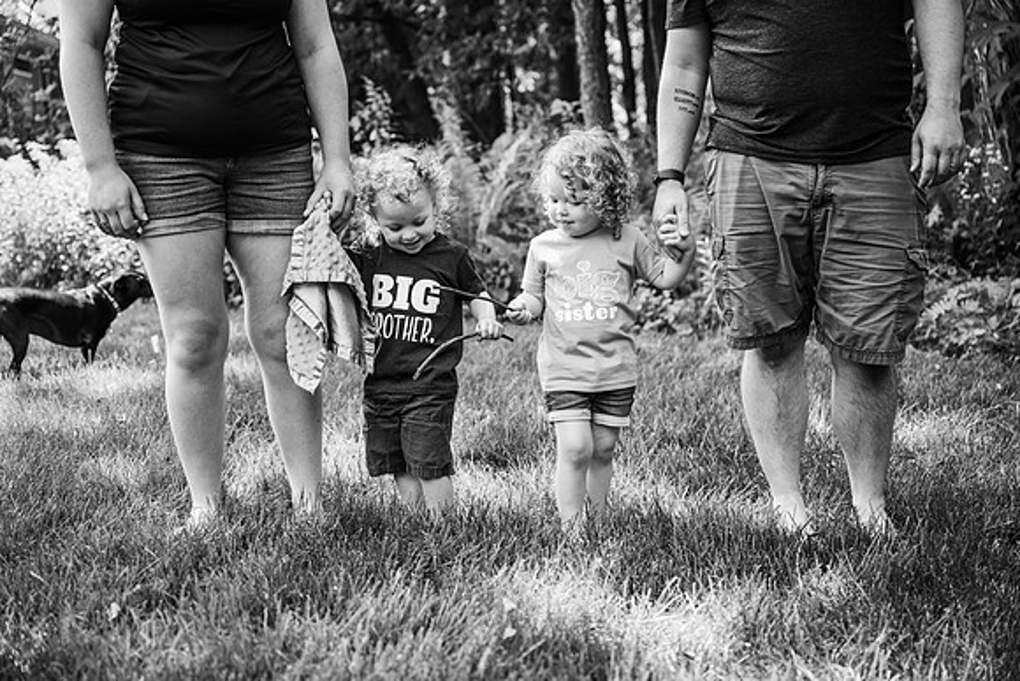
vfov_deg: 31.9
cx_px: 510
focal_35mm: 42
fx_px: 1190
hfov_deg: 46.4
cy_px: 340
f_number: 2.8
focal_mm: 42
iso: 320
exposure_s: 1/640
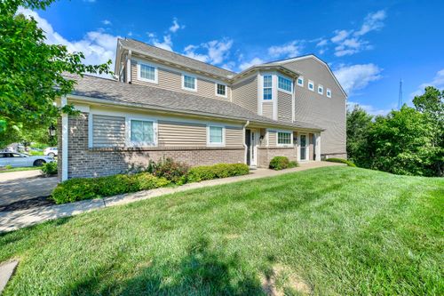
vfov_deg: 81.2
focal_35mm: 14
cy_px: 148
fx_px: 173
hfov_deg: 104.3
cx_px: 222
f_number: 10
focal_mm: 14
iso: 100
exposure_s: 1/80
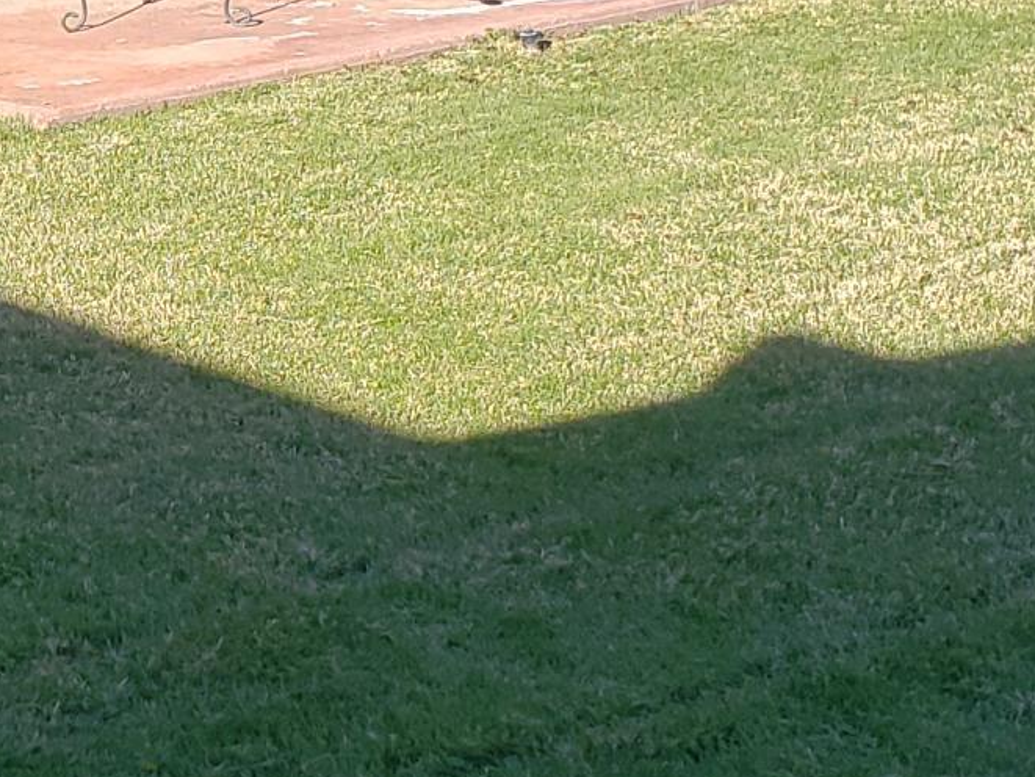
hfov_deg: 16.2
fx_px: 3529
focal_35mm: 118
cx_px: -116
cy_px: 255
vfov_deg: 12.5
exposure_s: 1/592
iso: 50
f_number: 2.4
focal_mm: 4.3
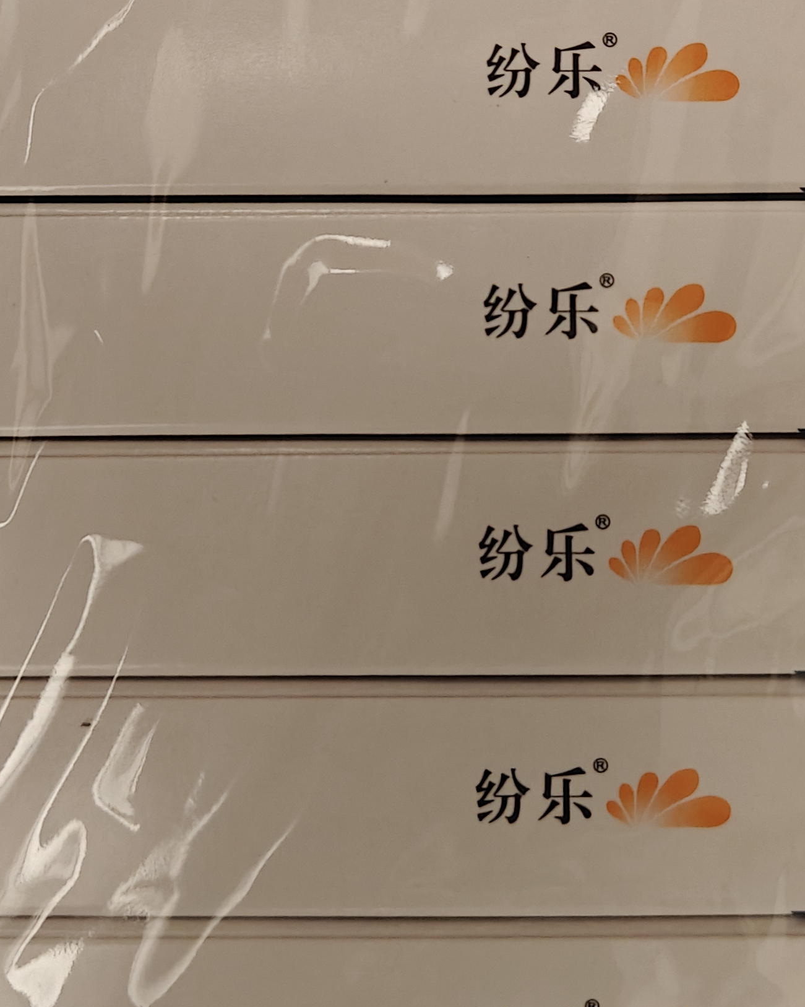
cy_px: 207
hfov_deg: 25.7
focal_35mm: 59
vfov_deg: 31.2
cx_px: 520
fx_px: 1757
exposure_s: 1/82
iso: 400
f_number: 1.8
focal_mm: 5.59
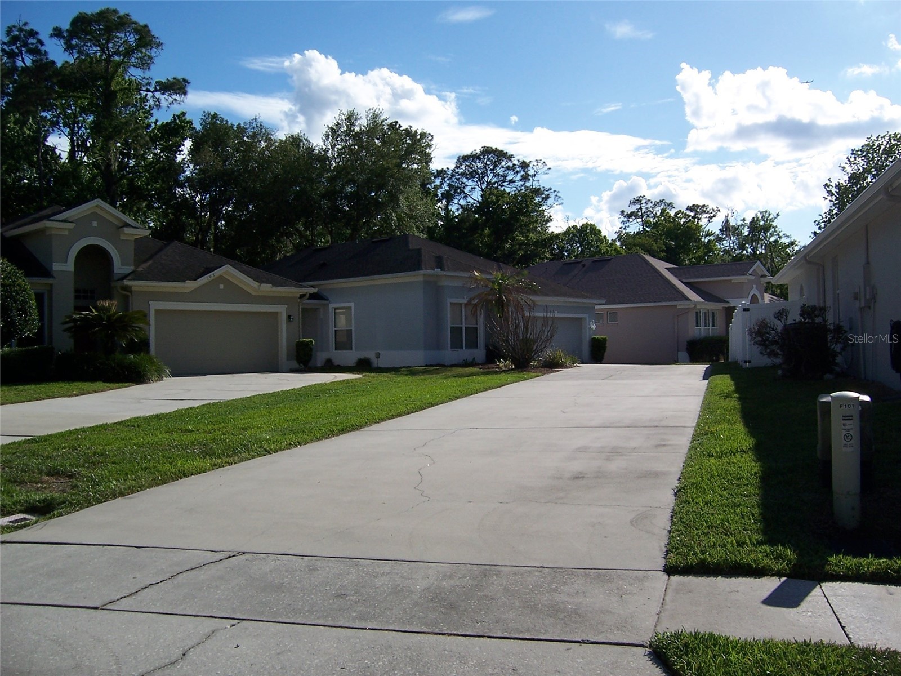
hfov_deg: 55.4
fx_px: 859
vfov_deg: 42.9
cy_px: 338
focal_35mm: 33
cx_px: 450
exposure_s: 1/1000
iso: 80
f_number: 4
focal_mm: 5.5
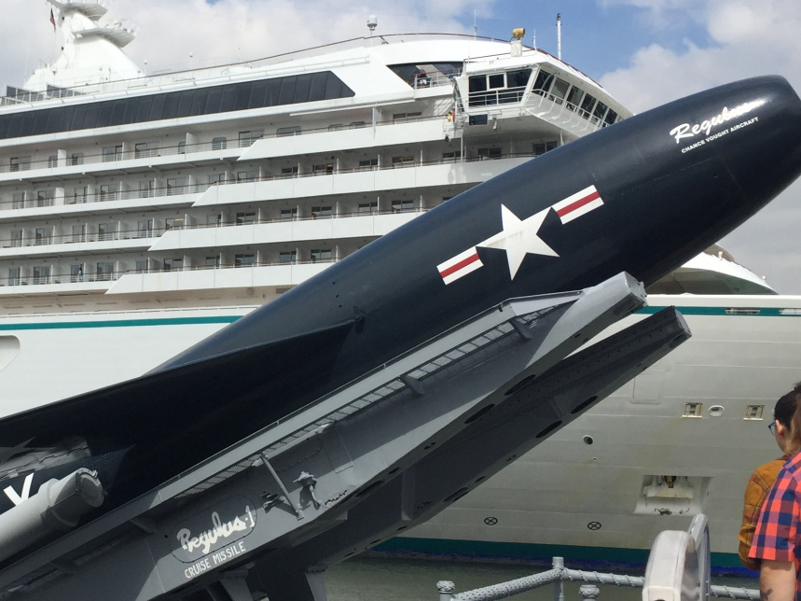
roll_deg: -1.9
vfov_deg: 27.0
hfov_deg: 34.5
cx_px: 167
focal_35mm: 54
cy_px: 289
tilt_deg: +9.9
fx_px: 1249
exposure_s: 1/2639
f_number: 2.2
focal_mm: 4.15
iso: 32
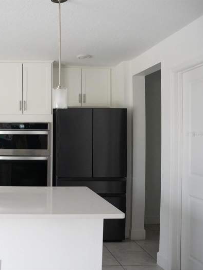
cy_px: 134
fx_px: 320
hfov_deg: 32.5
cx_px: 4
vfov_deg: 45.8
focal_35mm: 41
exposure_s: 1/1000
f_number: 5
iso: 10000
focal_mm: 28
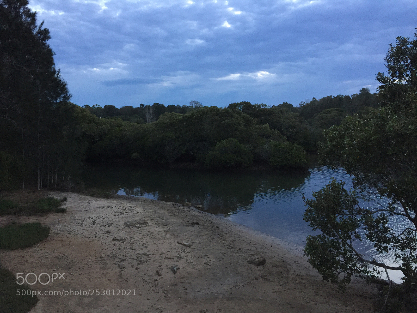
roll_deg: -0.4
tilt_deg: -5.1
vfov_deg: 48.2
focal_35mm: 29
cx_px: 208
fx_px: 349
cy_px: 156
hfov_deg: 61.7
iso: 64
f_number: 2.2
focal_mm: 4.15
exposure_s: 1/33
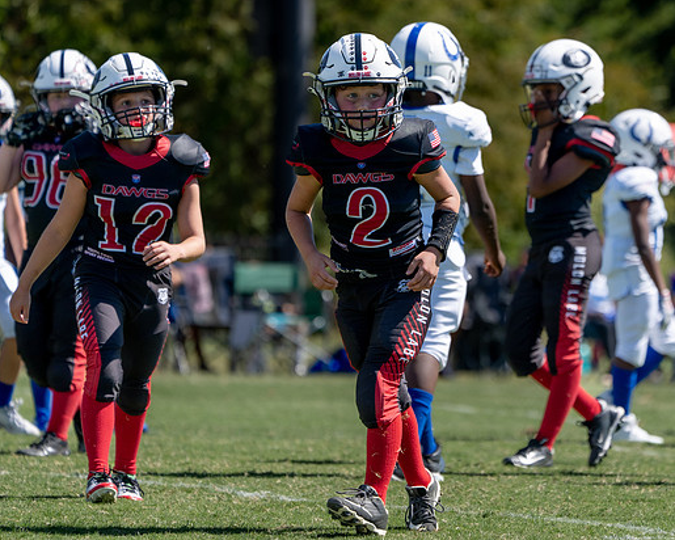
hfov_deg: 4.8
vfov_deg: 3.8
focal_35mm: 406
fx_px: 8111
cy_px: 275
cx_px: 483
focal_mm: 297
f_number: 5.6
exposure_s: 1/1250
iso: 320
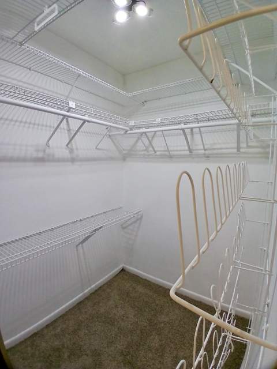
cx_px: 138
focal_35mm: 17
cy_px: 184
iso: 100
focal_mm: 1.4
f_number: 2.2
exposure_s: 1/120
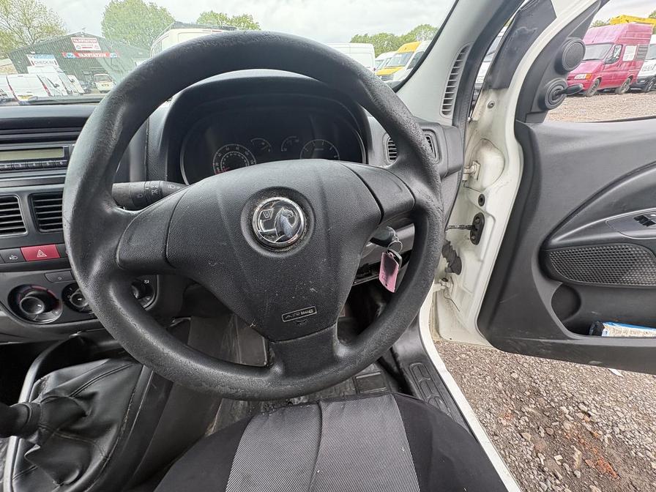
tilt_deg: -30.9
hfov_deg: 102.1
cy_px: 246
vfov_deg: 85.7
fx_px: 265
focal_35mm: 14
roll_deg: +4.1
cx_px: 328
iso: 80
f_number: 2.2
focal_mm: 2.22
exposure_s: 1/140
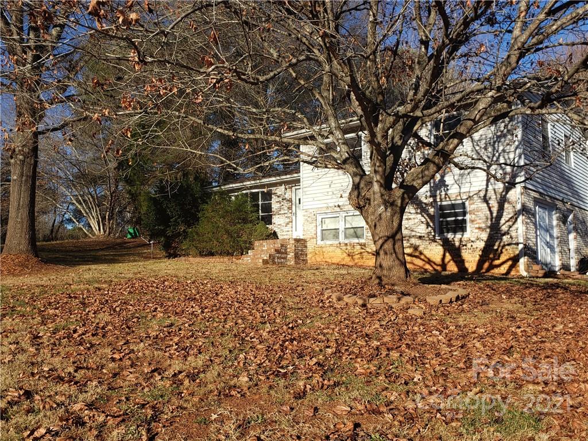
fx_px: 442
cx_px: 294
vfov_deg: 53.1
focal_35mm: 26
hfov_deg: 67.3
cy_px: 220
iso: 50
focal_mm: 4.3
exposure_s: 1/1073
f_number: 2.4
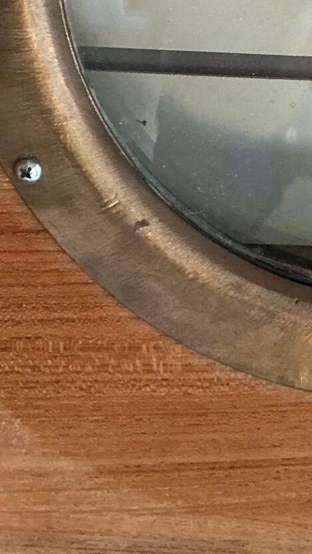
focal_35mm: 97
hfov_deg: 12.0
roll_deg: -2.8
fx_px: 1427
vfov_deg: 21.4
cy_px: 27
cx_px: 442
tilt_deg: -19.4
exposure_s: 1/60
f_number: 1.8
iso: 200
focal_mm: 3
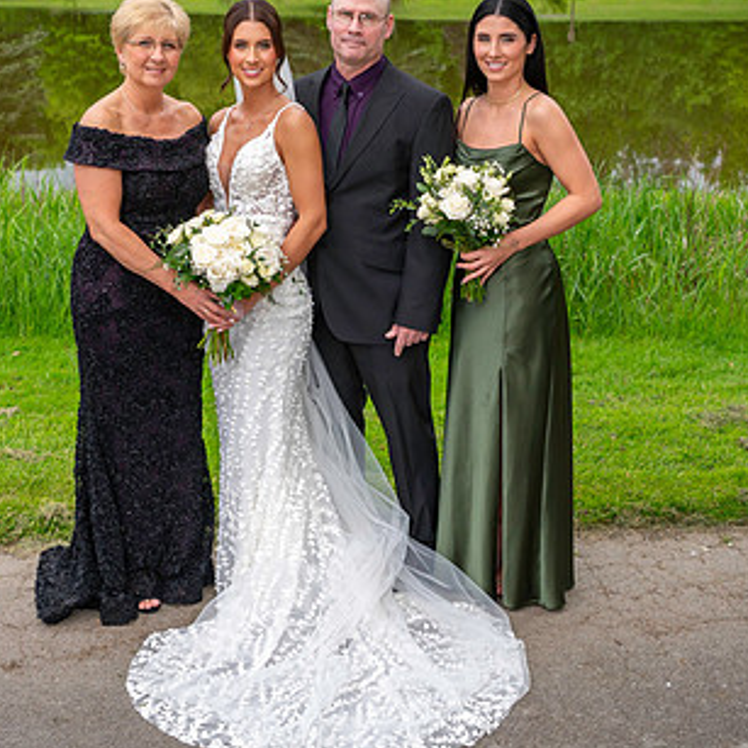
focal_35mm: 55
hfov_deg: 31.1
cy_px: 225
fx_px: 1345
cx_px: 362
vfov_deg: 30.8
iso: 640
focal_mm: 26
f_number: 3.2
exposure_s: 1/3200
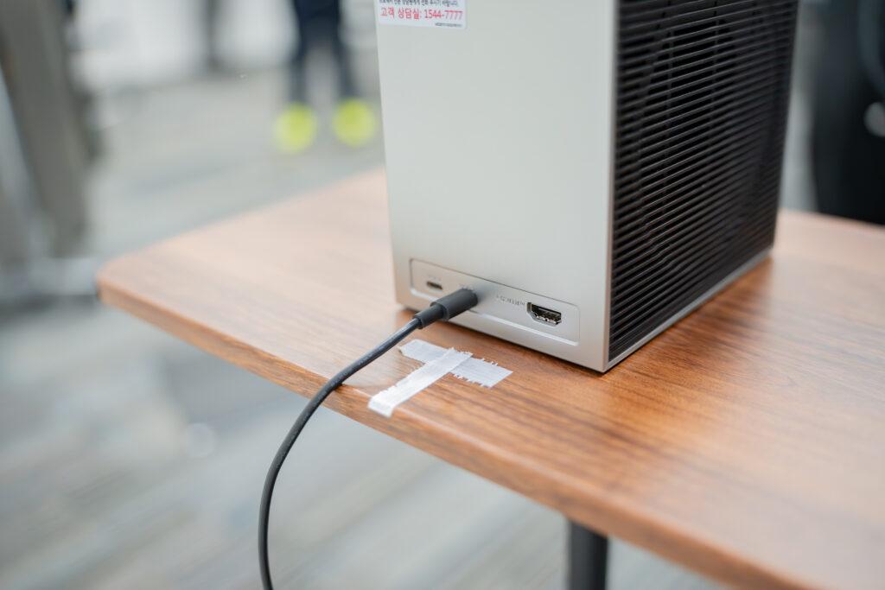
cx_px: 442
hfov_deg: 54.4
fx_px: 860
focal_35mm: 35
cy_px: 295
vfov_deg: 37.9
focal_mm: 35
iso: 3200
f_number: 2
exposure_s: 1/250
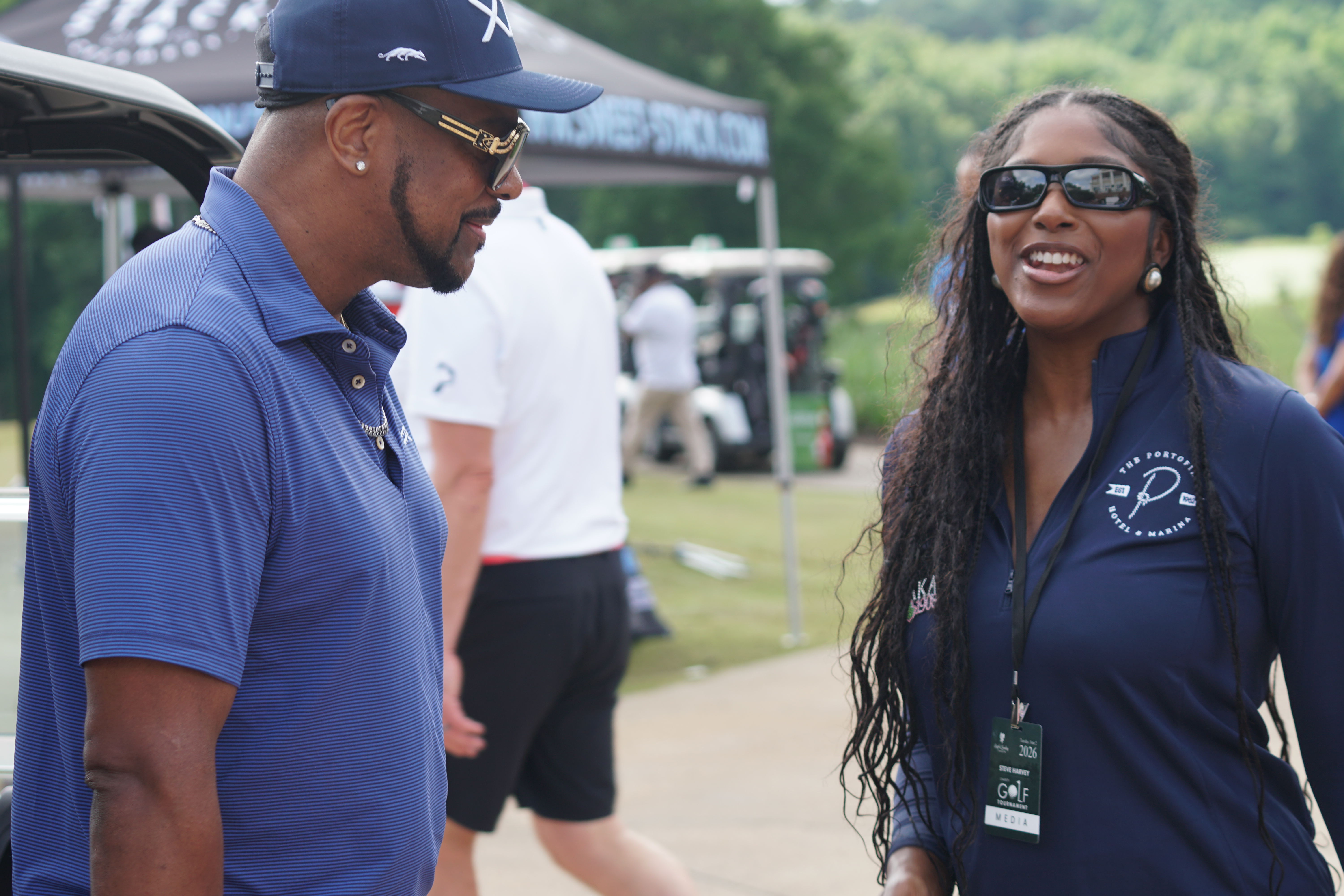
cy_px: 448
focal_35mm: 105
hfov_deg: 19.5
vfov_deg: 13.0
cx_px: 672
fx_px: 3920
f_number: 4.5
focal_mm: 70
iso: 100
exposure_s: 1/160
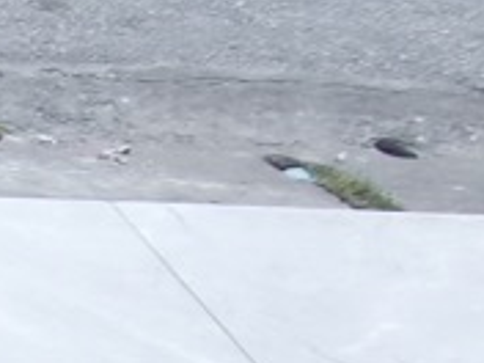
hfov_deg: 10.9
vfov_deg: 11.5
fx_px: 1426
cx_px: -1026
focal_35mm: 102
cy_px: 913
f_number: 2.2
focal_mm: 1.91
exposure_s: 1/100
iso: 80
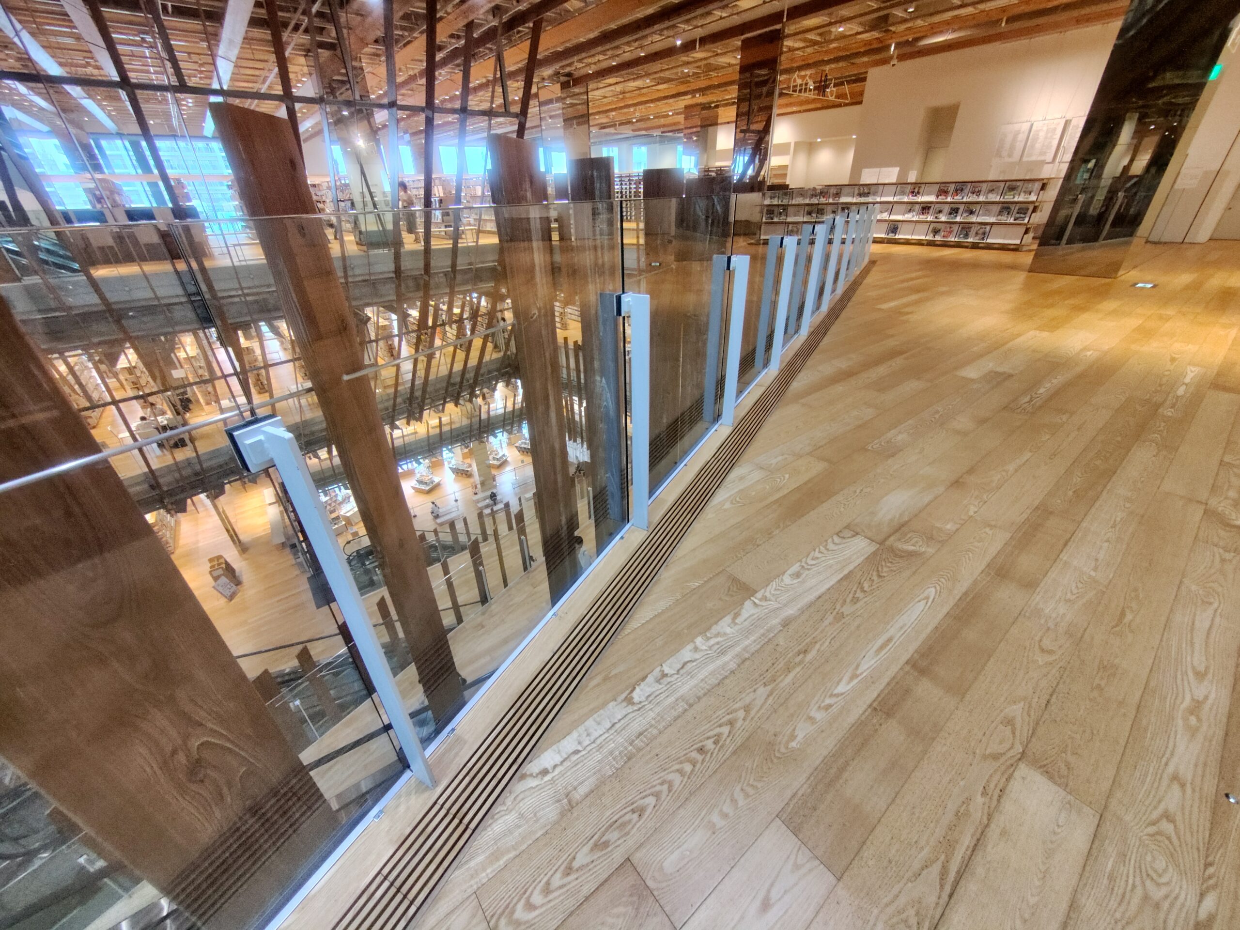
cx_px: 620
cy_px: 465
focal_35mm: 13
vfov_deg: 89.9
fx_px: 466
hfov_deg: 106.2
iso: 631
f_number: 2.2
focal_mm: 2.16
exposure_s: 1/60
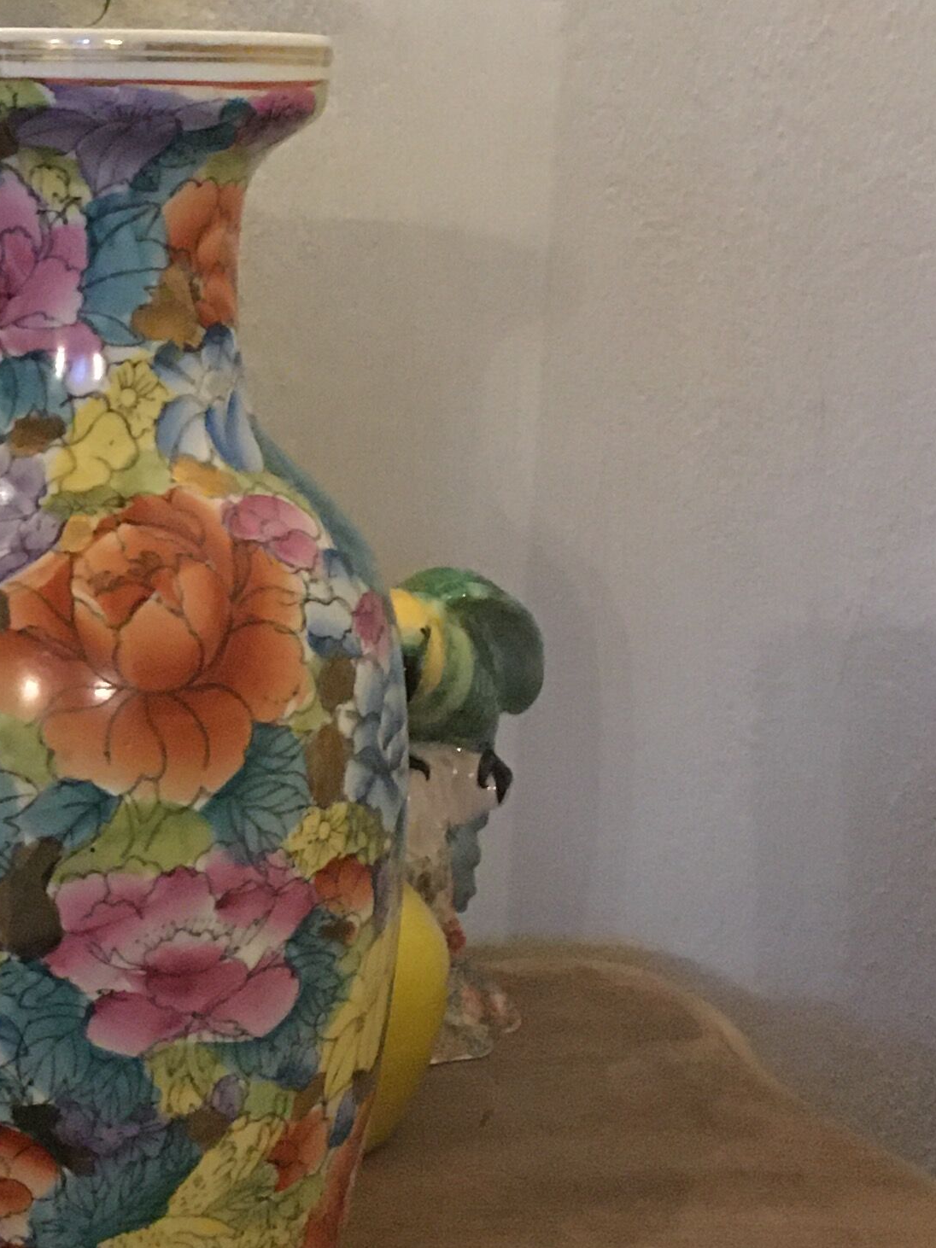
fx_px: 2885
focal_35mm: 80
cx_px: -32
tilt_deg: -8.3
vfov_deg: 24.3
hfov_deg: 17.9
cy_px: 450
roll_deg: +0.6
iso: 500
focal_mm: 4.15
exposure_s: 1/17
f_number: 2.2
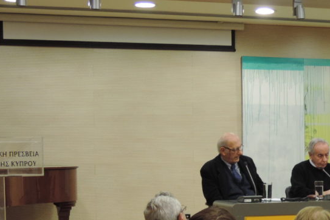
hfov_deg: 20.4
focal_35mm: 98
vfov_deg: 13.8
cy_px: 213
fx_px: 898
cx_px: 298
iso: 400
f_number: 3.6
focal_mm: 8.9
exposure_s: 1/25
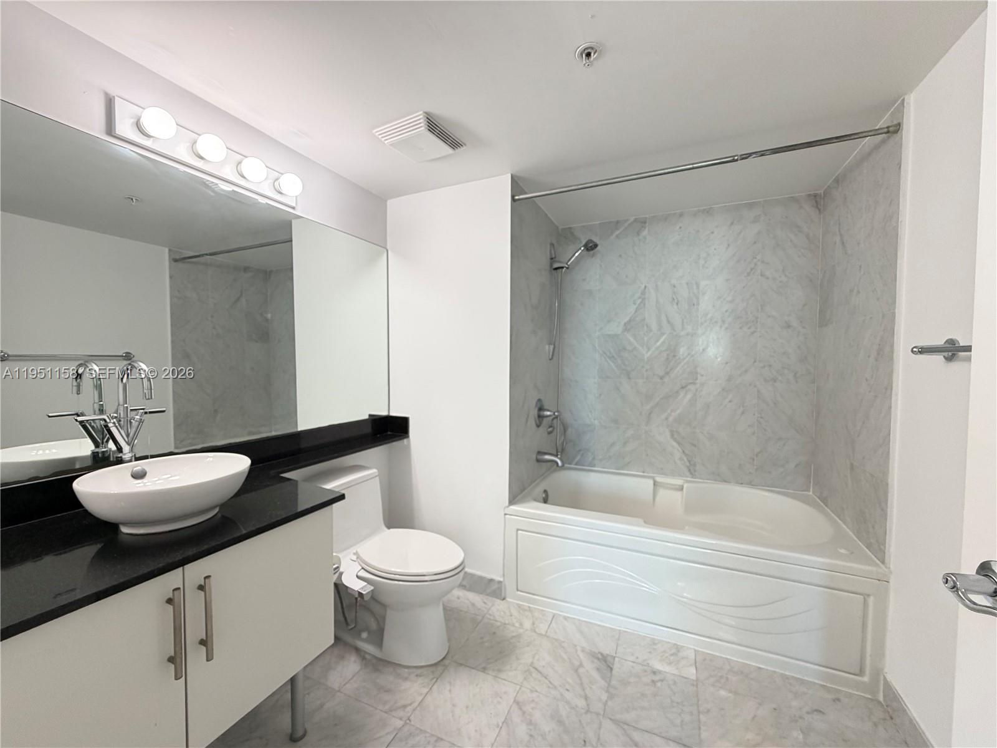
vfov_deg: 85.7
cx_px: 498
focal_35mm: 14
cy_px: 374
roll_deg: -0.1
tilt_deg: -1.9
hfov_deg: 102.1
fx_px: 403
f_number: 2.2
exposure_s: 1/60
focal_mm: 2.22
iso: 250
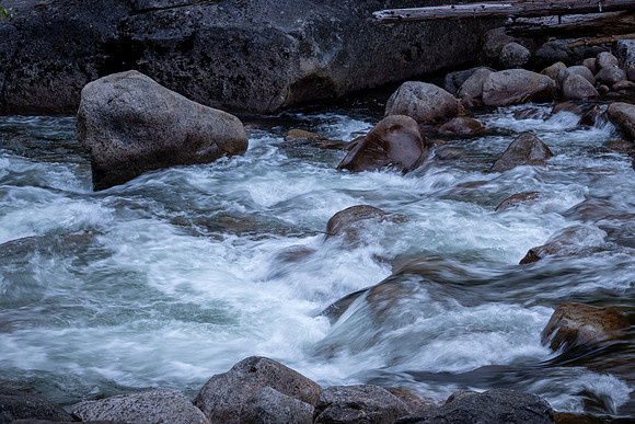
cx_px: 318
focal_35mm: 97
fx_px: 1711
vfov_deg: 14.1
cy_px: 212
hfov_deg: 21.0
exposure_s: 1/20
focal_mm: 35.68
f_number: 6.3
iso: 100
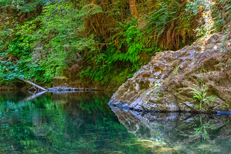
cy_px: 77
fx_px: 394
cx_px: 116
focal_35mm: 62
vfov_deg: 22.1
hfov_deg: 32.6
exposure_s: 1/125
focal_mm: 41
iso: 6400
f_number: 11
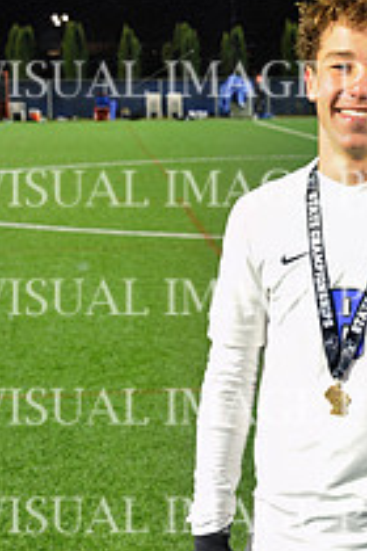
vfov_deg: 19.1
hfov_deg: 12.7
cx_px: 324
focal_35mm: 107
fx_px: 1636
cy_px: 241
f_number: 7.1
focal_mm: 50
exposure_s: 1/25
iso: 2000
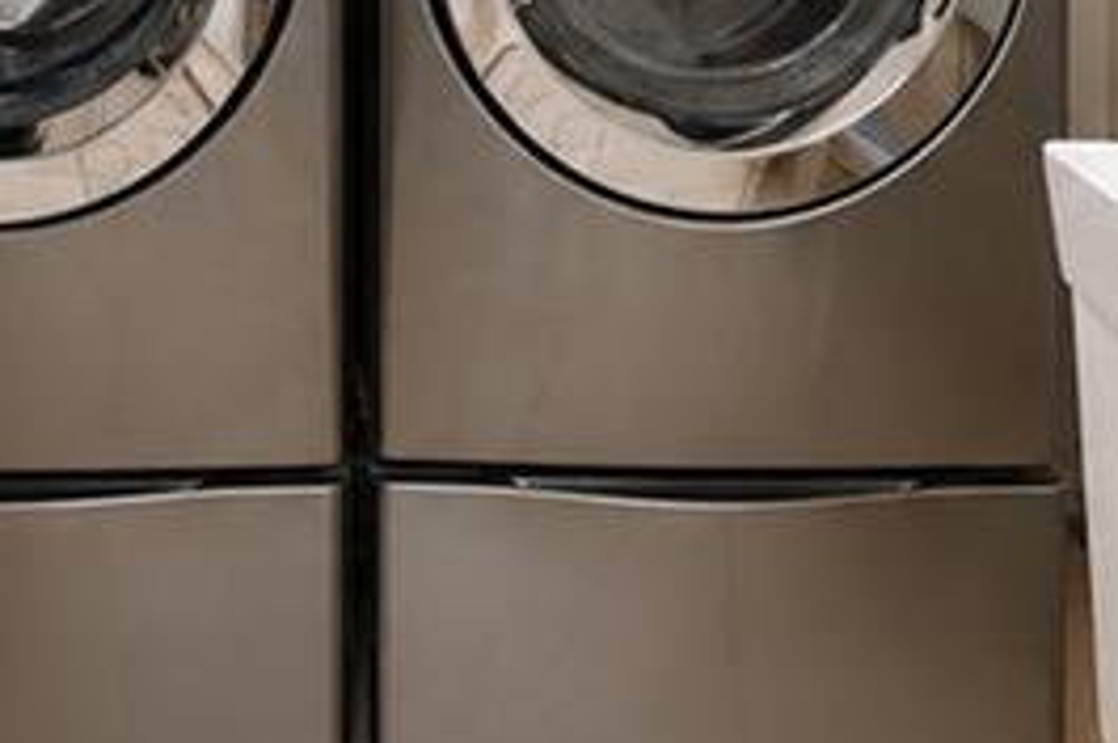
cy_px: -291
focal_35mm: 58
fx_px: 1799
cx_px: 473
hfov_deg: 34.5
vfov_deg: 20.7
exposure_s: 1/60
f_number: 7.1
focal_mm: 10
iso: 1600
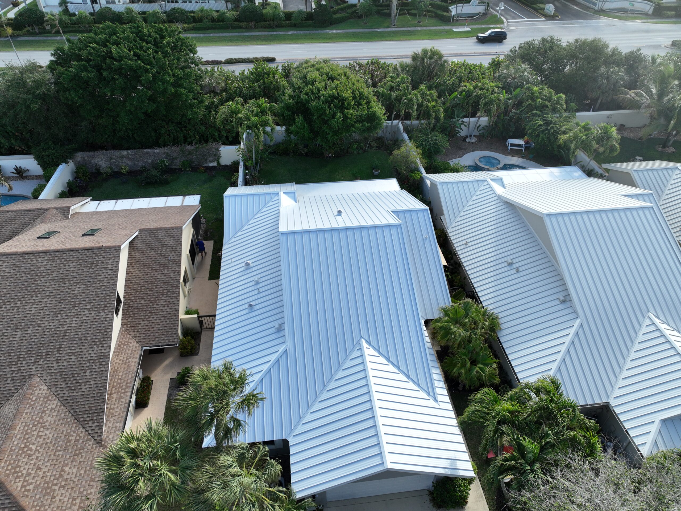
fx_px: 472
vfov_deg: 56.8
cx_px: 340
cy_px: 256
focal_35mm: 24
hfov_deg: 71.6
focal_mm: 12.29
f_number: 2.8
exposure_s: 1/120
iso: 120
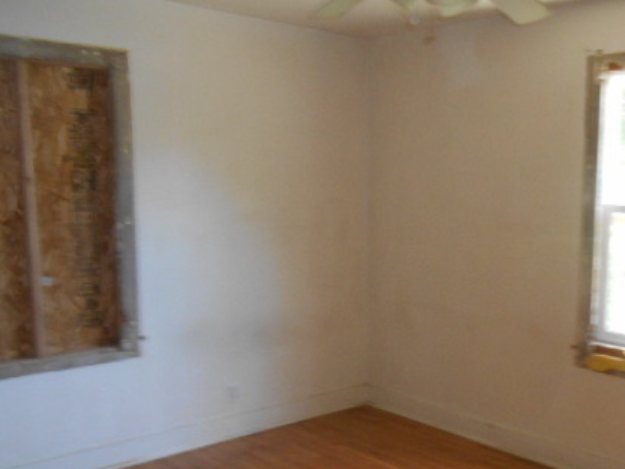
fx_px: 722
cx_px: 446
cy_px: 287
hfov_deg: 45.6
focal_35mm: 40
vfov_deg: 35.8
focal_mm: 4.7
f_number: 3.4
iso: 320
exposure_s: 1/25
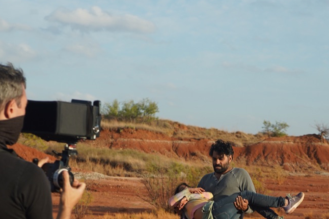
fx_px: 905
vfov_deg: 13.7
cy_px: 193
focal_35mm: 99
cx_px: 149
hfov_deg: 20.6
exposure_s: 1/250
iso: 100
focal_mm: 40
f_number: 4
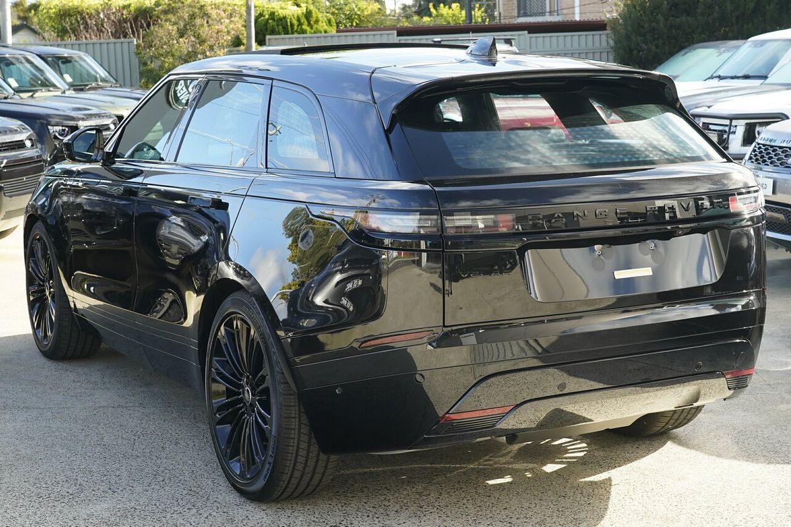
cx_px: 396
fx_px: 1033
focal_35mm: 47
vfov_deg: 28.6
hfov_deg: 41.9
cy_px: 264
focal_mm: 47
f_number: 7.1
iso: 1000
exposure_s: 1/200
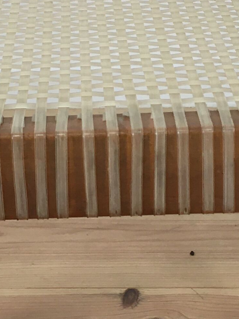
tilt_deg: -29.3
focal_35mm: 119
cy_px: 204
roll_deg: +0.7
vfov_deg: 16.5
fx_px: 1096
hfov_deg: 12.4
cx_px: 94
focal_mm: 4.15
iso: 25
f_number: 2.2
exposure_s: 1/33
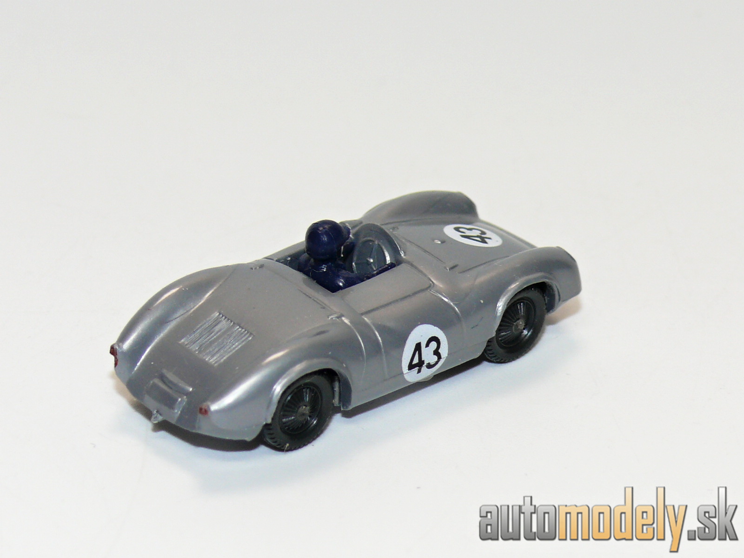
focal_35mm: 171
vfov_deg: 8.7
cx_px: 372
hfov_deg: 11.6
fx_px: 3675
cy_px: 279
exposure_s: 1/30
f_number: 4
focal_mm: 20.4
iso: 100
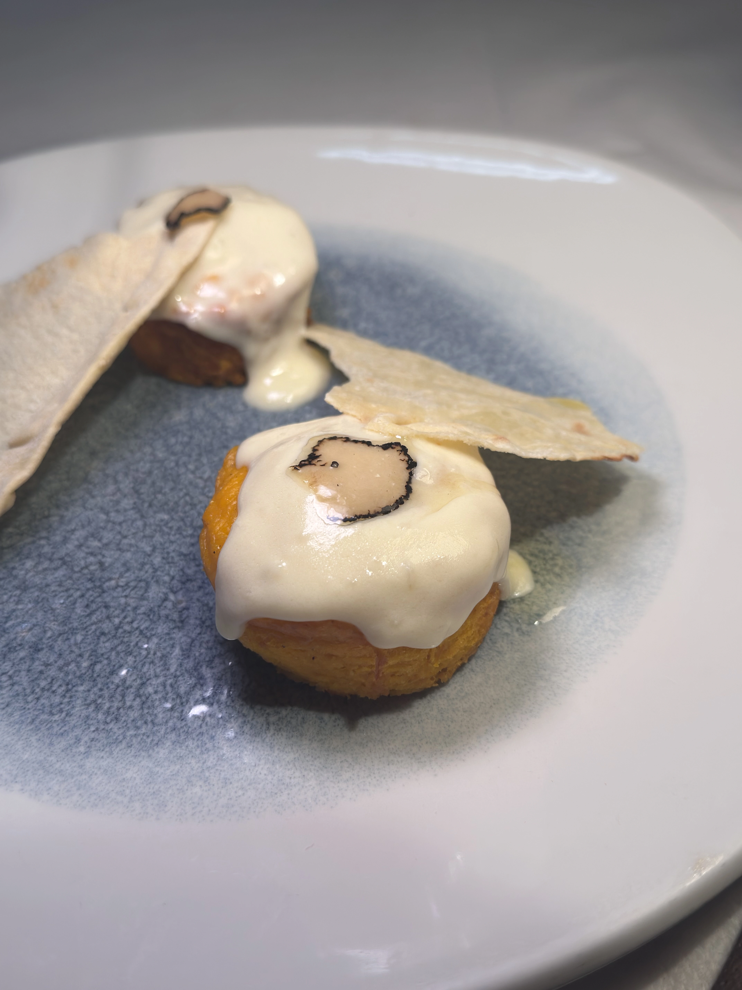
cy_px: 495
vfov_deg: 52.6
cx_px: 371
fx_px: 1000
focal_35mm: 35
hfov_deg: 40.7
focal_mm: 6.76
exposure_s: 1/643
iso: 100
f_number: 1.78
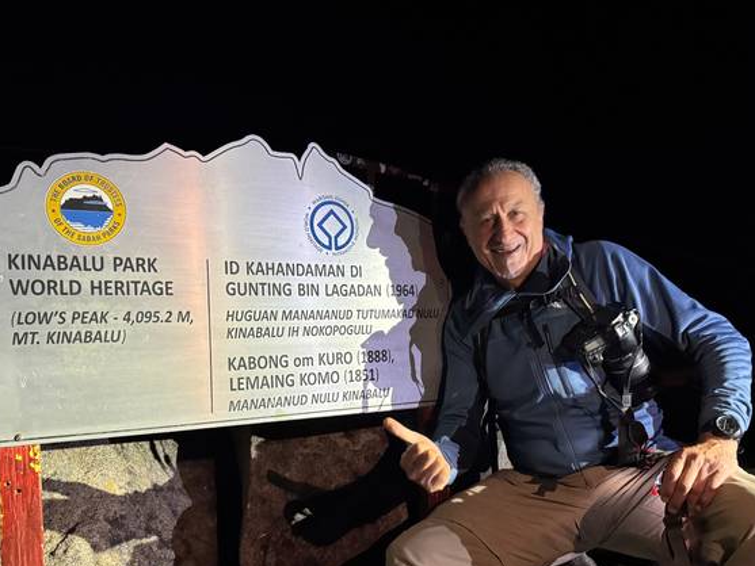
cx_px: 390
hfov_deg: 58.3
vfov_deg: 45.2
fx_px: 676
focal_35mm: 31
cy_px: 341
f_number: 1.78
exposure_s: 1/44
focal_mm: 6.76
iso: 800
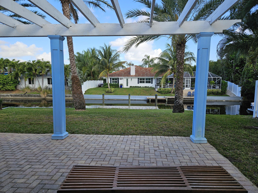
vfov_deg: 58.9
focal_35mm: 23
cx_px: 129
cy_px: 96
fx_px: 171
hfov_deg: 73.9
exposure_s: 1/1255
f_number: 1.8
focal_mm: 5.4
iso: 40
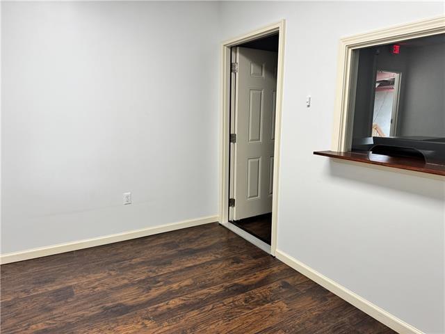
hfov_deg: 71.6
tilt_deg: -7.2
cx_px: 222
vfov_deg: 56.8
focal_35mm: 24
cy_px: 167
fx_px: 309
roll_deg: +1.5
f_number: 1.78
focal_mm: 6.76
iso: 160
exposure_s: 1/120
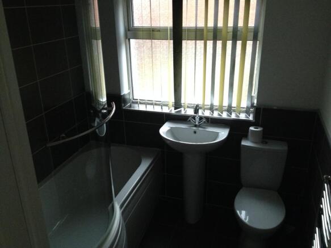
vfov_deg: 40.7
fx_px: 335
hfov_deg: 52.6
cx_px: 166
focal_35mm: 35
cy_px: 124
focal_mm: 4.28
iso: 320
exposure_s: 1/20
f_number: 2.4
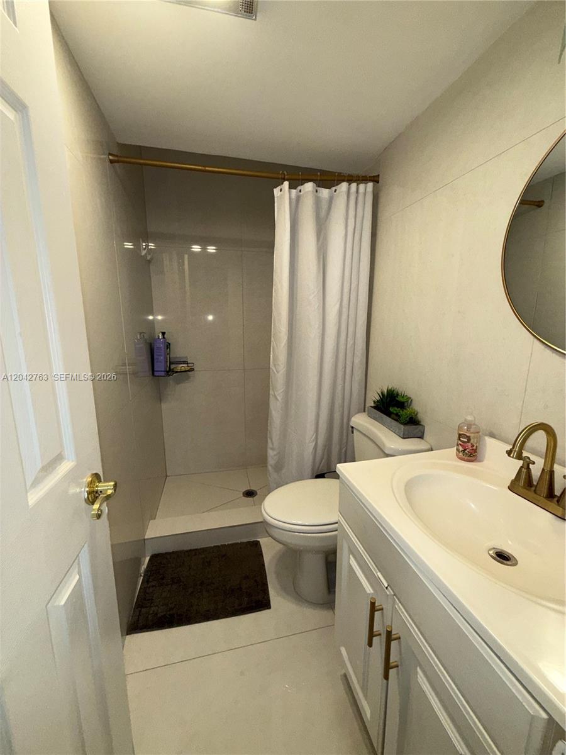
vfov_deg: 102.1
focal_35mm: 14
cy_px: 378
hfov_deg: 85.7
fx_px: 305
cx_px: 283
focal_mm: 2.22
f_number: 2.2
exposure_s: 1/120
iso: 100
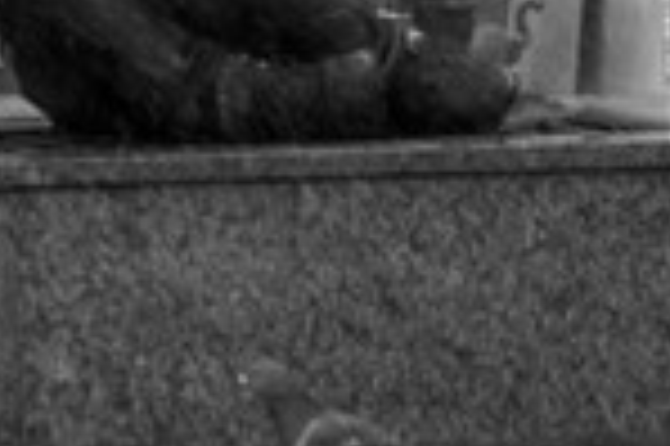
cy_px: -800
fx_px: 13515
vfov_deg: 1.9
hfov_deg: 2.8
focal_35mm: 727
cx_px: -130
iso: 900
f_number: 7.1
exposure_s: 1/100
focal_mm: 80
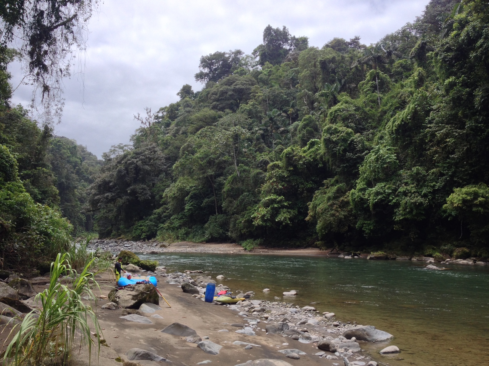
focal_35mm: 35
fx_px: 494
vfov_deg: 40.7
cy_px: 183
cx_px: 244
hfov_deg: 52.6
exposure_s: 1/849
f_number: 2.4
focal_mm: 4.28
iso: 50
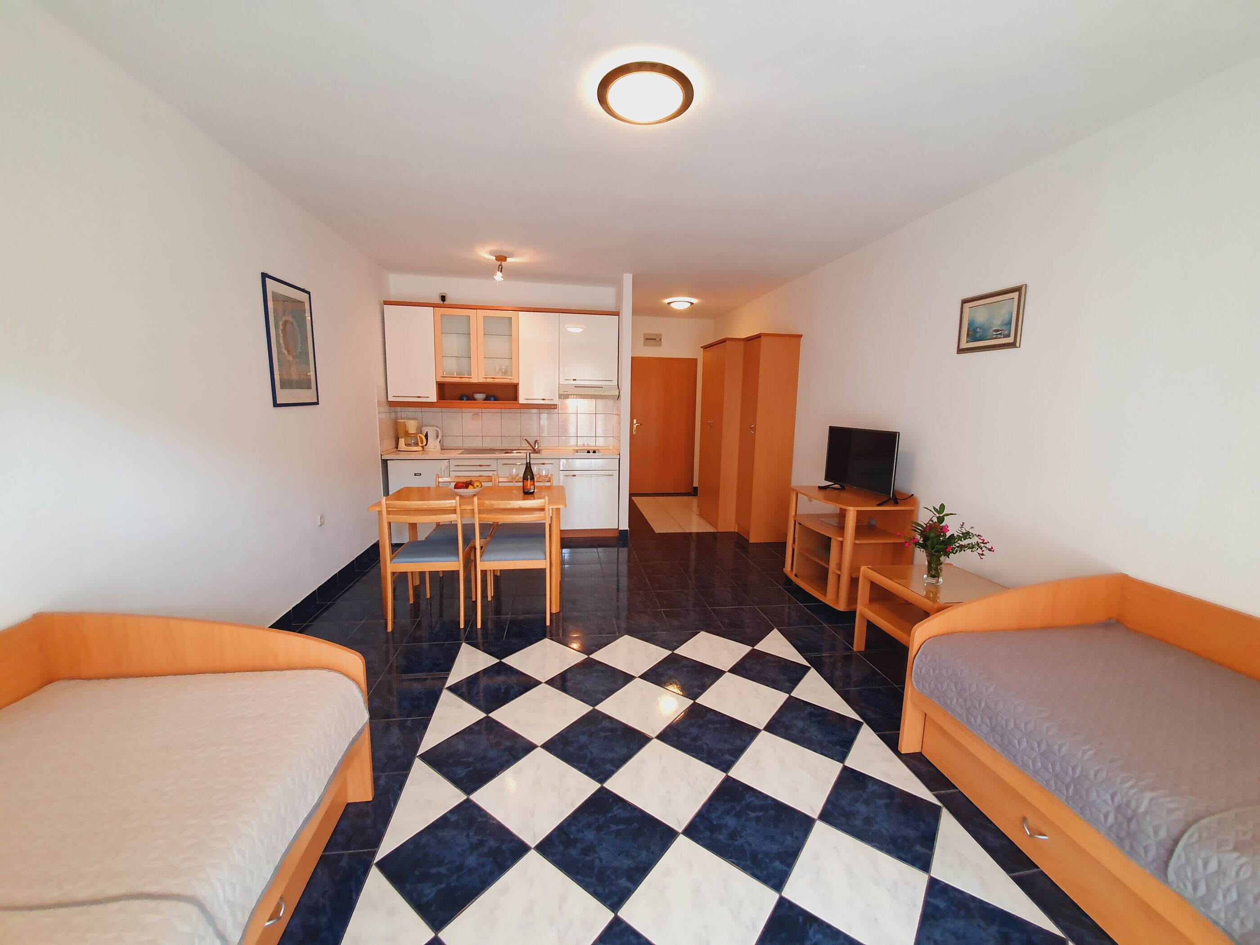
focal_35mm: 13
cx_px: 630
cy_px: 472
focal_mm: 1.8
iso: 200
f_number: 2.2
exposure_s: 1/50
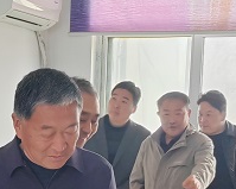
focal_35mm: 106
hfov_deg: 17.8
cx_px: 12
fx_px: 740
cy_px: 184
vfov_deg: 14.3
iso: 640
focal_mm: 5.52
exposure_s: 1/100
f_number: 1.9
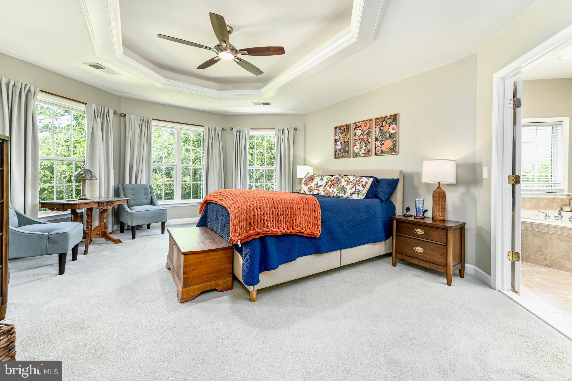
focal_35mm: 14
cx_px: 286
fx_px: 222
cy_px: 190
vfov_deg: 81.2
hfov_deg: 104.3
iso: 320
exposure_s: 1/200
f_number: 7.1
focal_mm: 14
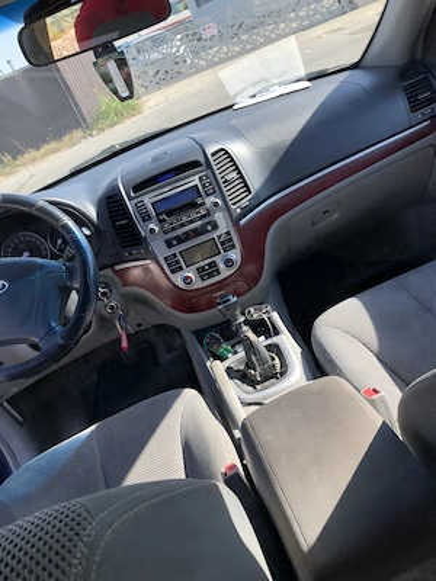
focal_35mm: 28
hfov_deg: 49.7
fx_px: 470
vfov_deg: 63.4
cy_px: 290
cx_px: 218
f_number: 1.8
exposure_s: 1/291
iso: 20
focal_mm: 3.99
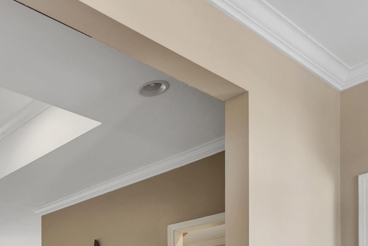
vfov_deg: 26.5
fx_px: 429
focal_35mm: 42
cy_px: 329
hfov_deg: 40.7
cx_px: 2
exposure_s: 1/50
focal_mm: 10
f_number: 8
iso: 200
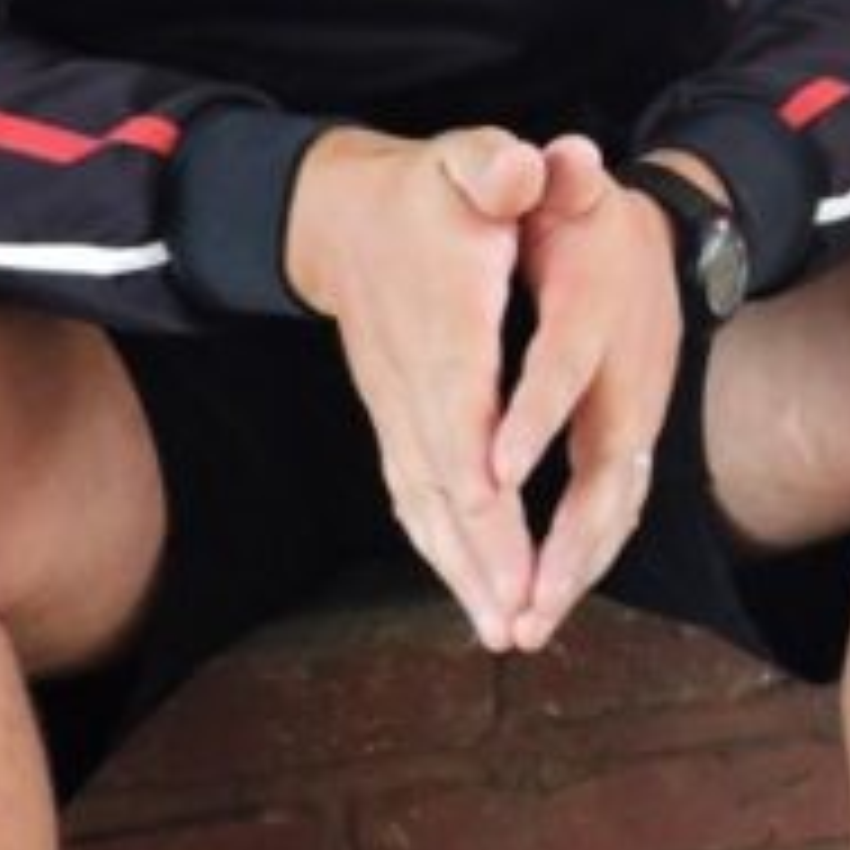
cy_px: -328
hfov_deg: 11.4
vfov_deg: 11.7
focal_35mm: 144
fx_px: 4000
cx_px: 1453
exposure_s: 1/40
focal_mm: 7.1
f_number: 3.3
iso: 400
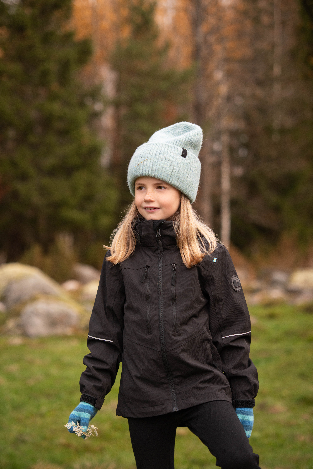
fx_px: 1017
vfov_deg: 26.0
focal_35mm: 78
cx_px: 156
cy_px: 234
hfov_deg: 17.5
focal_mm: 78
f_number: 3.2
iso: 800
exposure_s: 1/2000
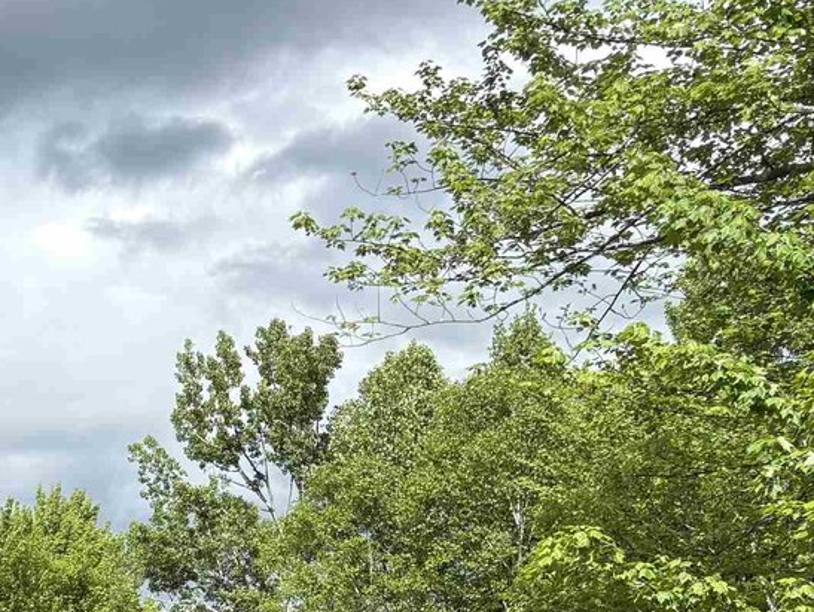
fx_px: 1788
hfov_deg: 22.9
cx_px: -237
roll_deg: -2.5
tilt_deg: +0.7
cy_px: 777
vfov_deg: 18.2
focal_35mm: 76
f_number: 1.6
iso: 50
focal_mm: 5.96
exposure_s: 1/2364
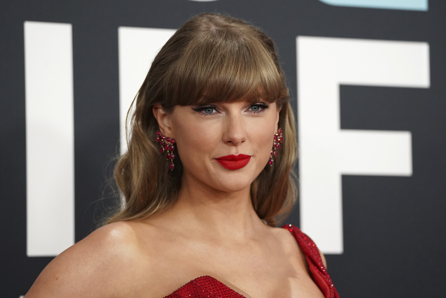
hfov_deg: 12.7
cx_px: 223
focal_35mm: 162
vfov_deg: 8.5
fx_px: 2007
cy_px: 149
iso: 4000
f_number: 5.6
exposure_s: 1/640
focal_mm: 162
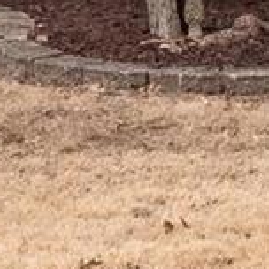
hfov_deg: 6.1
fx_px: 2523
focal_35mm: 287
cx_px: 234
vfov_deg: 6.0
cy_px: -219
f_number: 8
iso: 400
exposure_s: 1/500
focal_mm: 16
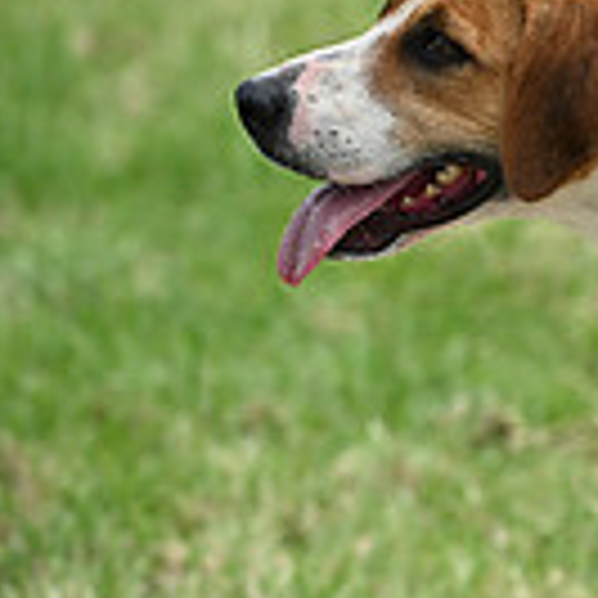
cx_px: 1227
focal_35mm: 613
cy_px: 339
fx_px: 11981
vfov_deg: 2.9
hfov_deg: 2.8
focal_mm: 165
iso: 220
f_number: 4.5
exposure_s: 1/1000
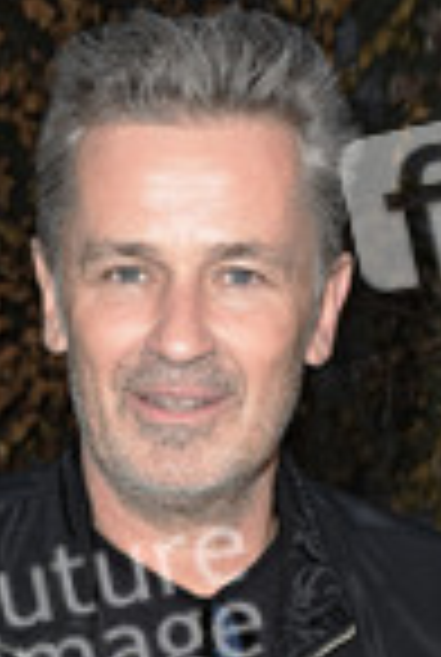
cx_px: 162
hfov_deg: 9.6
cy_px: 860
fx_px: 2622
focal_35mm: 143
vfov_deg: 13.7
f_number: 6.3
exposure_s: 1/160
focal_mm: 35
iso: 500
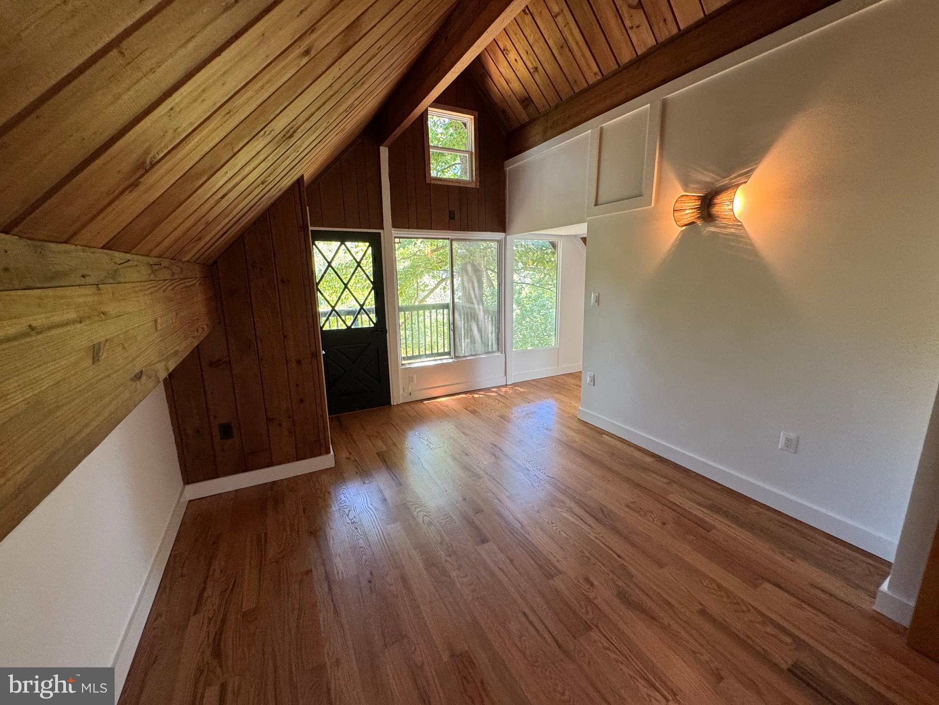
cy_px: 352
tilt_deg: -13.4
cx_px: 470
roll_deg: +0.3
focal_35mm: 14
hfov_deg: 102.1
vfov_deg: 85.7
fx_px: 380
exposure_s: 1/99
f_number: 2.2
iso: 250
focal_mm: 2.22
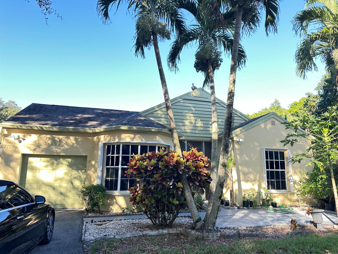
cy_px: 127
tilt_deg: +11.4
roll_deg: -1.4
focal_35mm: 24
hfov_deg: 71.6
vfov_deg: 56.8
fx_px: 234
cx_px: 169
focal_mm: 6.86
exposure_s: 1/199
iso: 80
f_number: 1.78
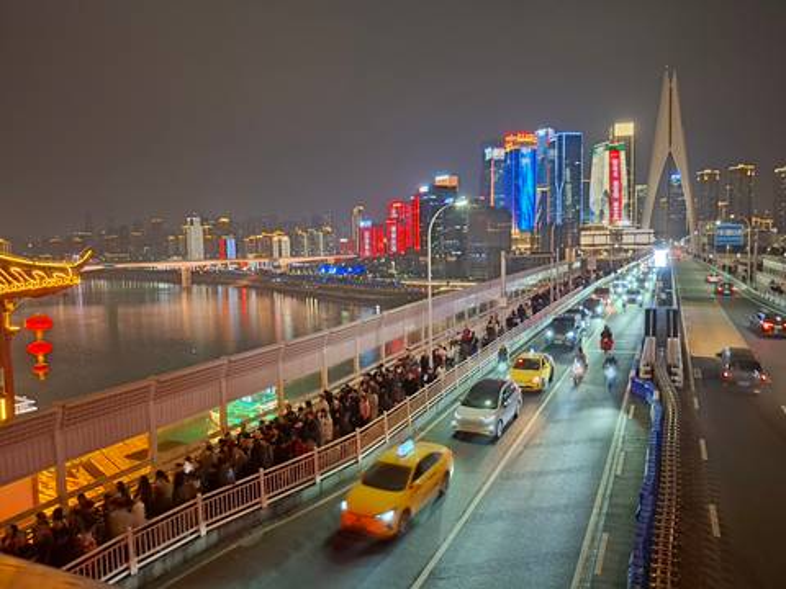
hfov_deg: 69.4
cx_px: 393
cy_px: 294
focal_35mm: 25
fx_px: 568
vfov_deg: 54.9
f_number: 1.8
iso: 320
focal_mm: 4.69
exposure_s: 1/25
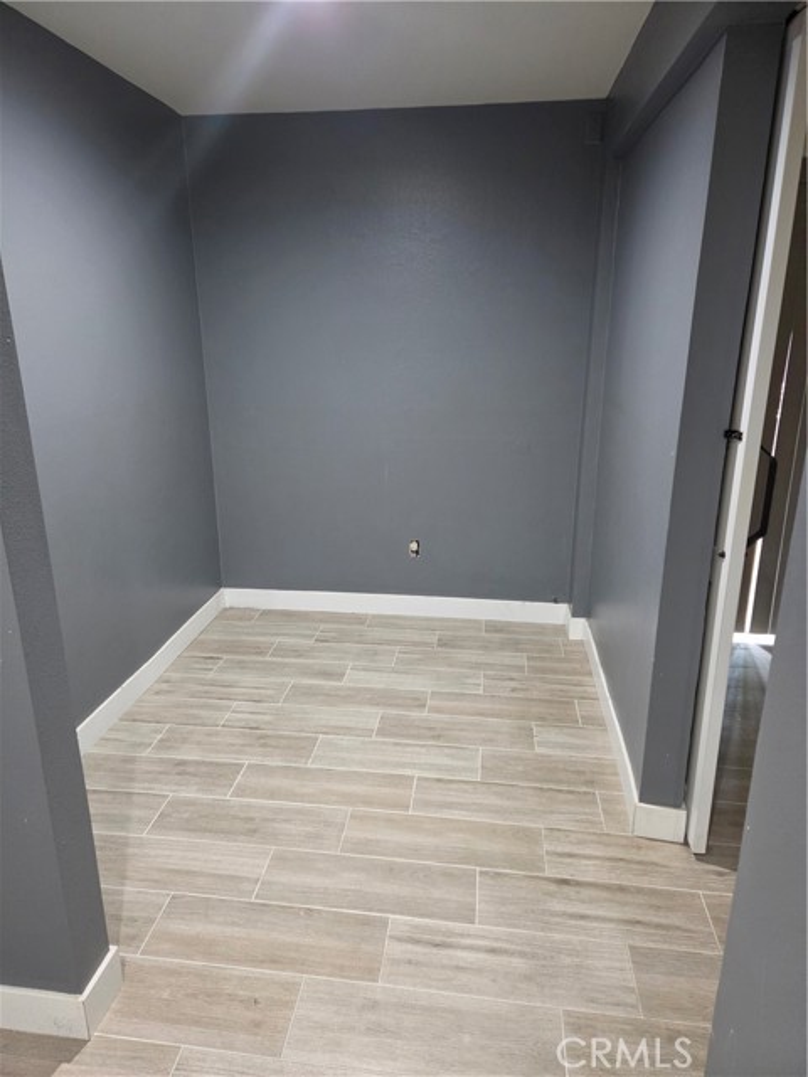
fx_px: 716
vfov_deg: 73.9
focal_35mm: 23
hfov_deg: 58.9
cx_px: 404
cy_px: 538
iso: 1000
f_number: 1.8
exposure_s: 1/120
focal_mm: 5.4
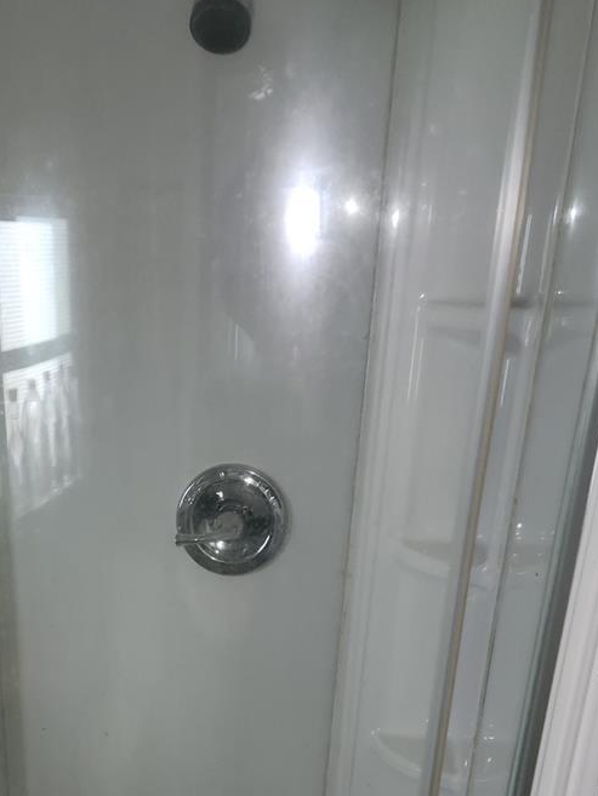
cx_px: 139
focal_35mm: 42
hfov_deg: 33.6
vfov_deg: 42.0
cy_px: 680
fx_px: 967
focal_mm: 5.4
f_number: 1.8
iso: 125
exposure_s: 1/12
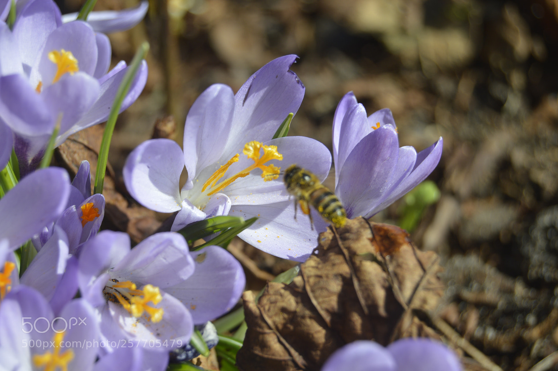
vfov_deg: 16.5
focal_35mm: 82
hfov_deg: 24.6
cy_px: 186
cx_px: 279
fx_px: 1278
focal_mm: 55
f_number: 8
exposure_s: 1/250
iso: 100
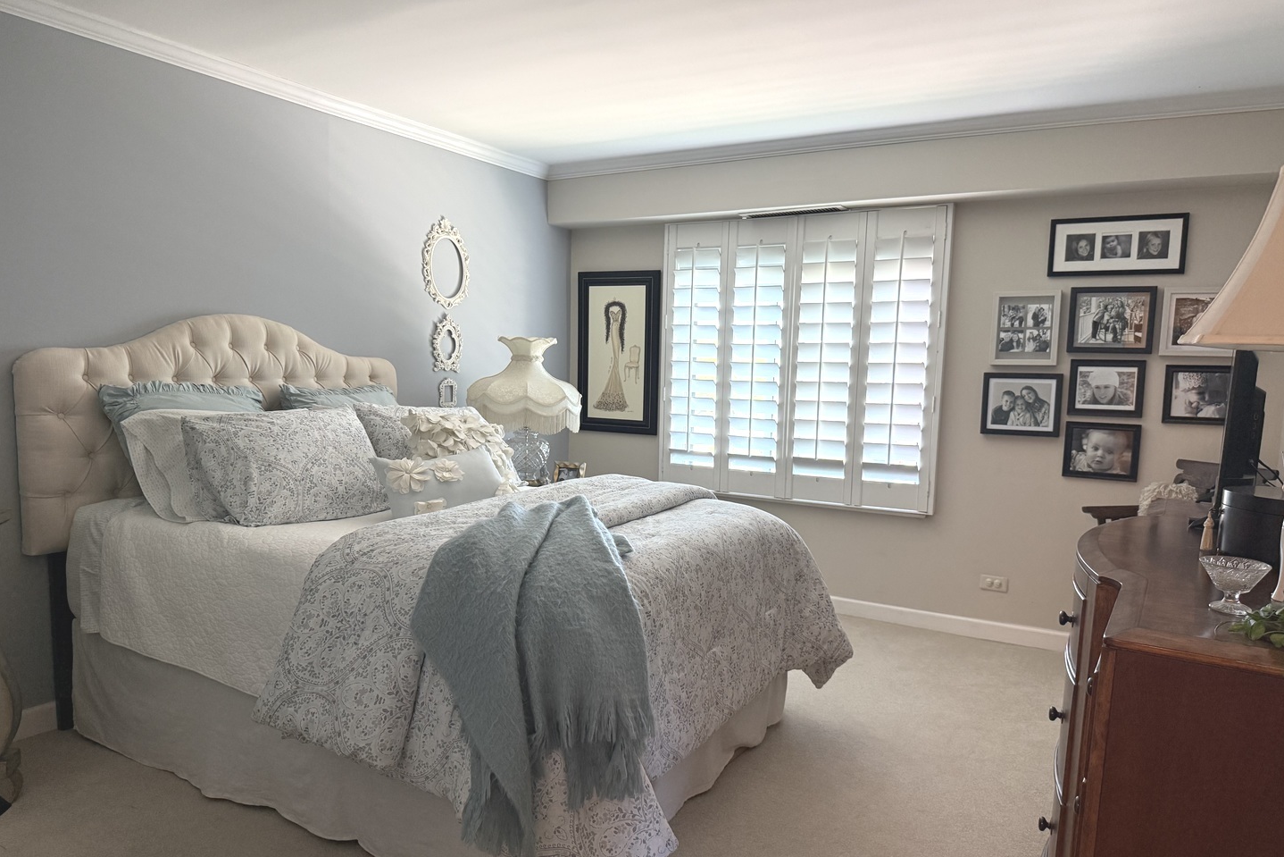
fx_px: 892
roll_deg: -1.7
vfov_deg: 51.2
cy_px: 467
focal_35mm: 25
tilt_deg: -5.3
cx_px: 642
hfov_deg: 71.5
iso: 320
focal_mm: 6.76
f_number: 1.78
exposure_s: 1/60
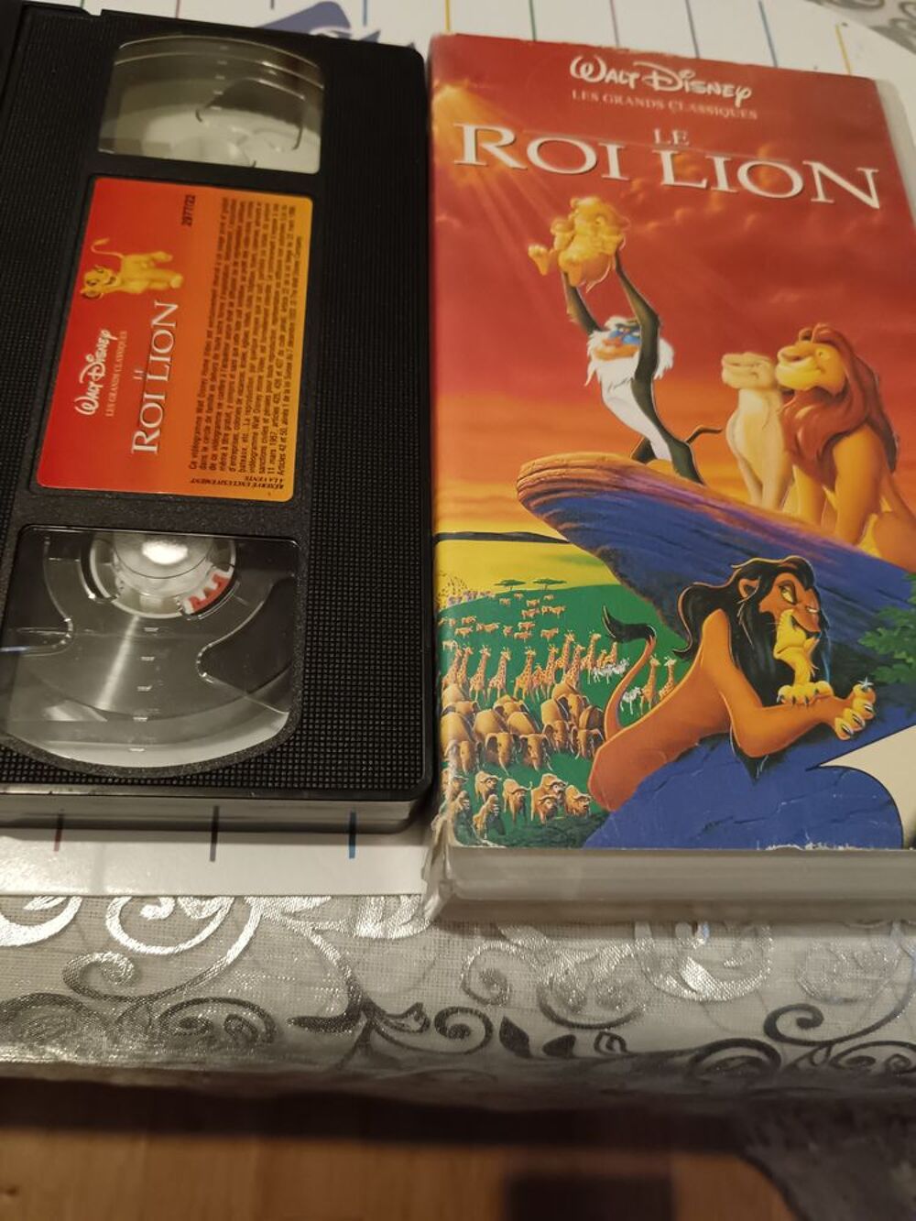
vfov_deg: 65.3
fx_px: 952
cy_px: 610
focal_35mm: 27
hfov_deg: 51.4
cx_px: 458
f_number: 1.9
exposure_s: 1/24
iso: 2091
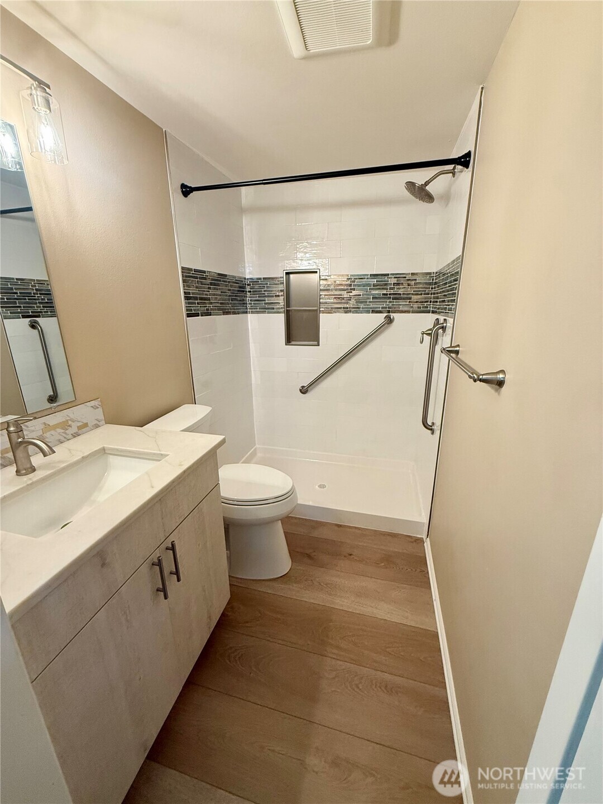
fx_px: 325
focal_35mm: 14
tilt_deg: -16.0
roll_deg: +0.2
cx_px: 302
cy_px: 402
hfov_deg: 85.7
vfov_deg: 102.1
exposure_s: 1/120
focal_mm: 2.22
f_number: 2.2
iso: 250
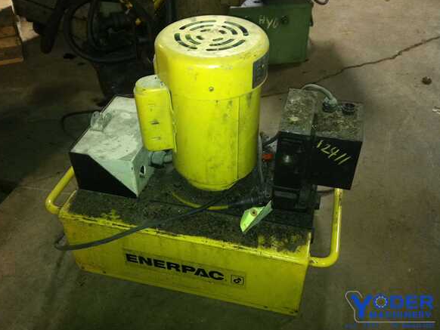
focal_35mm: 36
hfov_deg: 51.3
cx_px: 218
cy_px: 166
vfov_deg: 39.7
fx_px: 458
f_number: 2.8
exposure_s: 1/15
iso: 320
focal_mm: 3.85
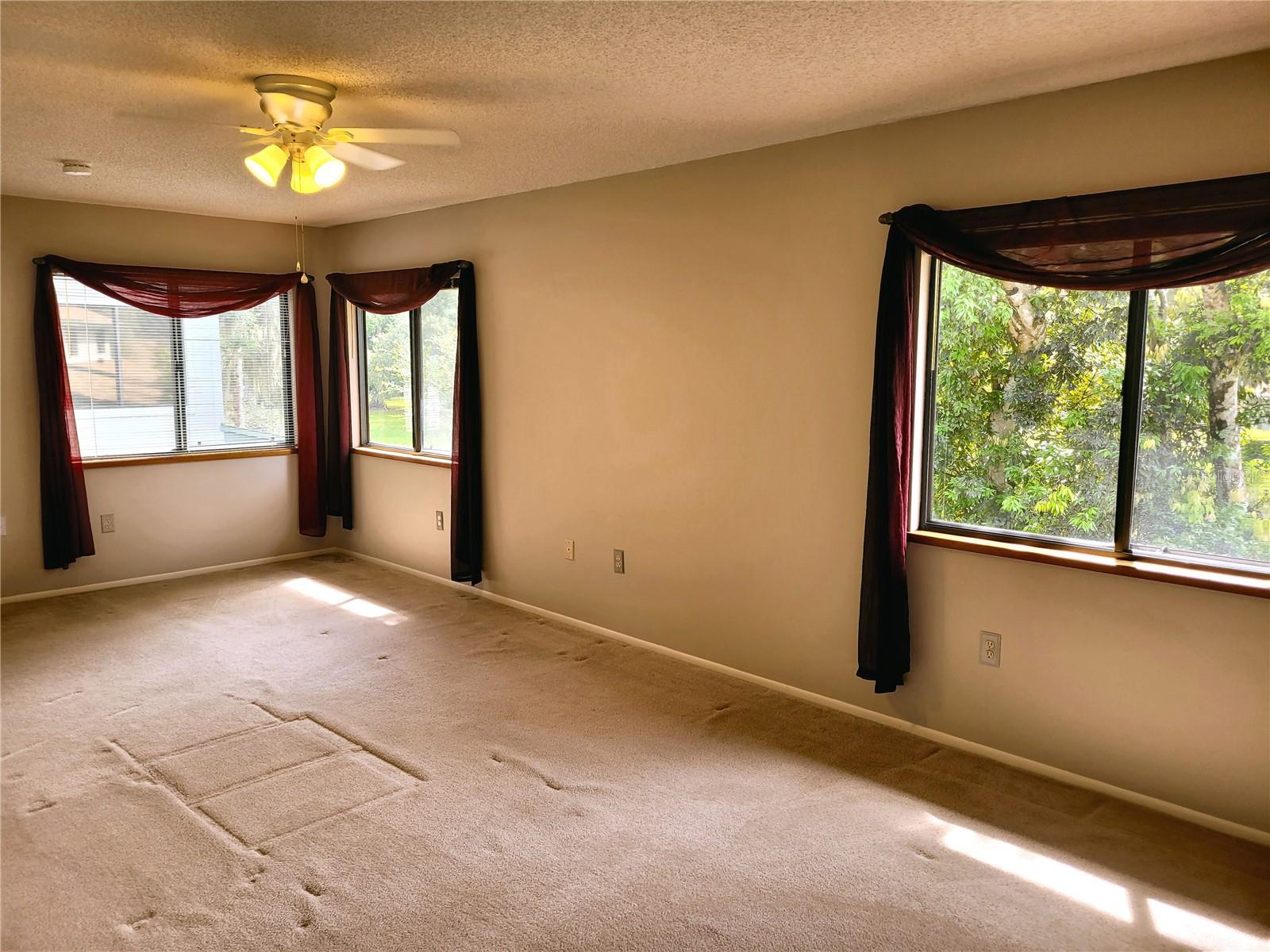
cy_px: 476
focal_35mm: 26
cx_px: 635
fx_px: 954
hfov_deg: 67.3
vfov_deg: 53.1
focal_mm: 5.4
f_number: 1.8
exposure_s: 1/120
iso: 64
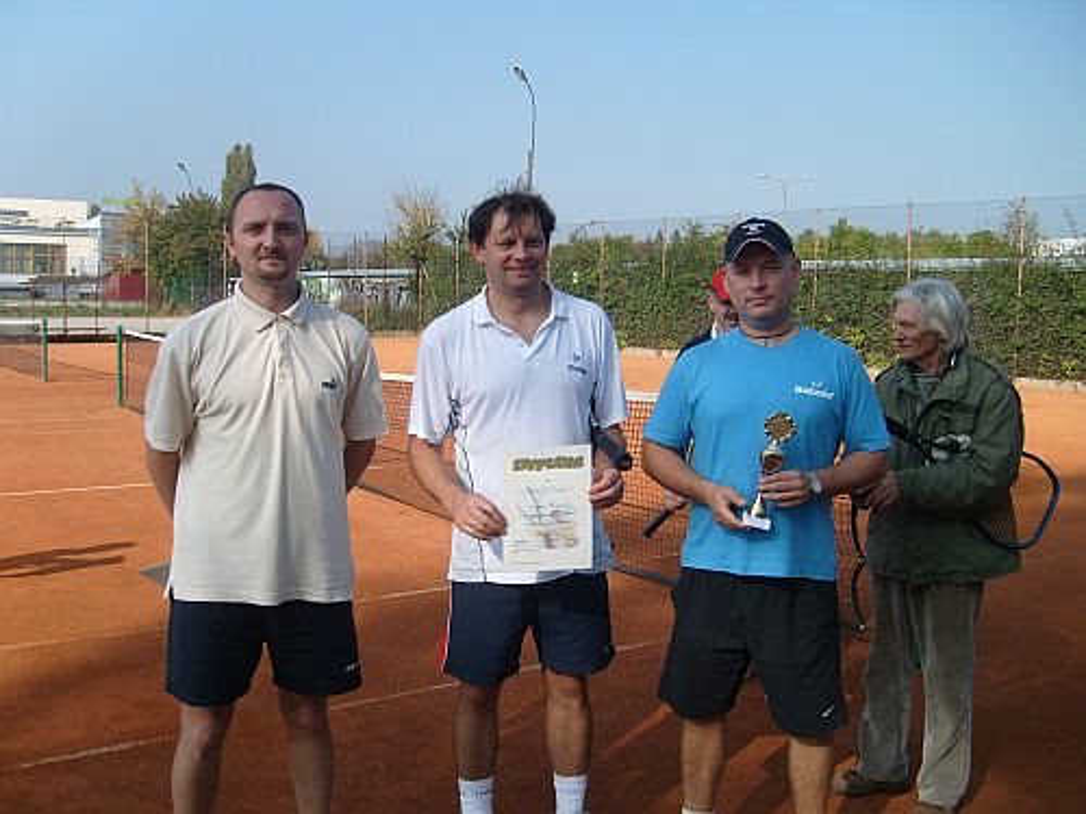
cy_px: 407
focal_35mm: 35
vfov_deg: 40.7
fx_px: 1098
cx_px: 543
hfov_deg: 52.6
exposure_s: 1/250
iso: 80
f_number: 7.1
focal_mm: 5.8
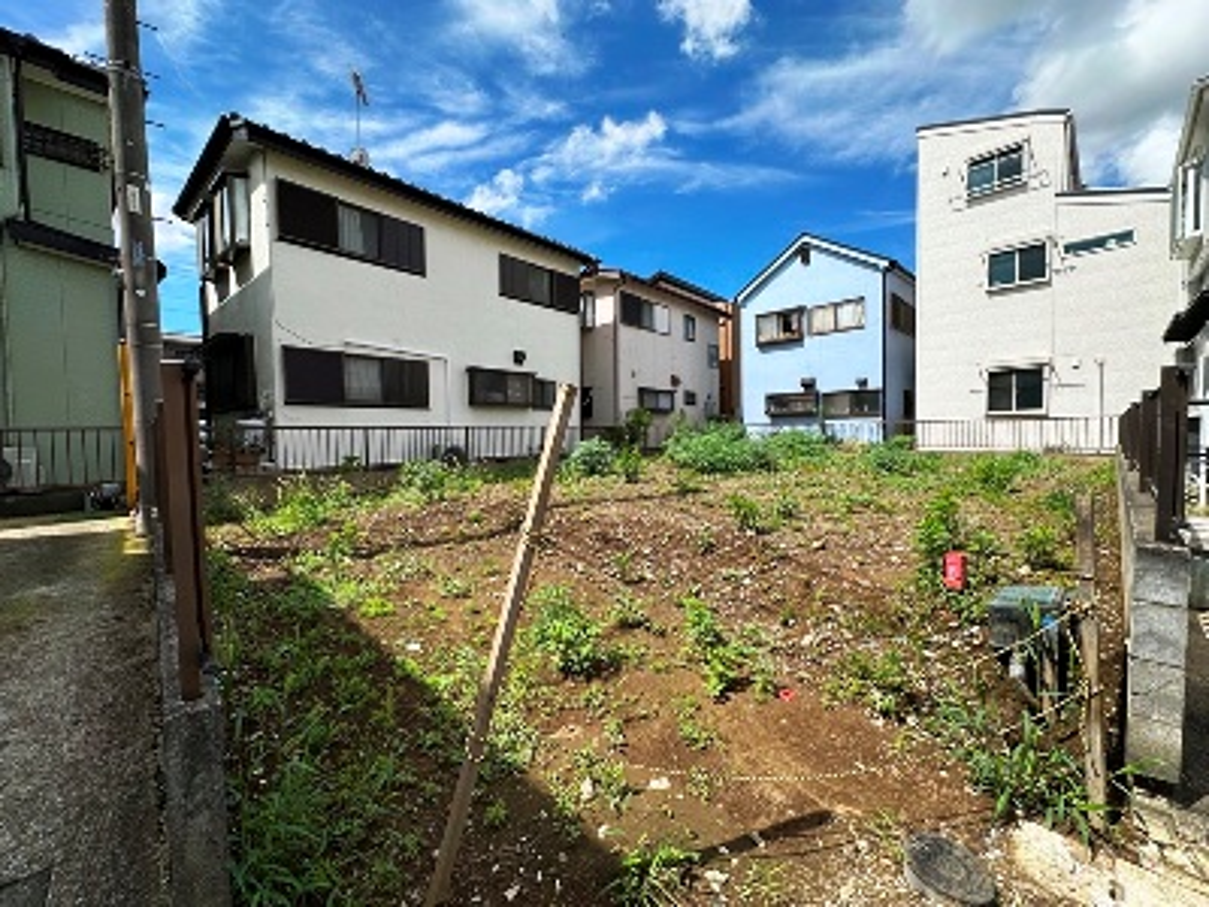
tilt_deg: -2.8
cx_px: 604
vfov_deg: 85.7
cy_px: 454
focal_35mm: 14
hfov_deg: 102.1
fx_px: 489
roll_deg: +0.8
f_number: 2.2
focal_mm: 2.22
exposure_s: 1/1689
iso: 50
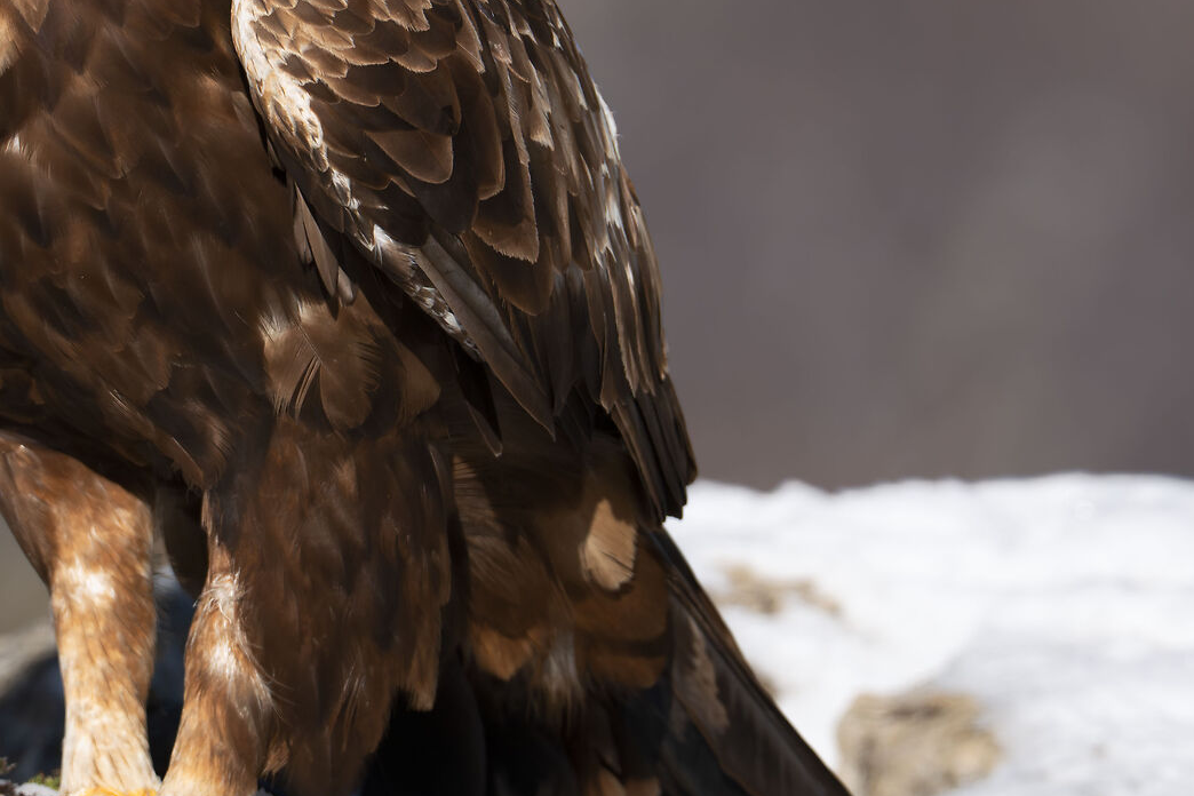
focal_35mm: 1177
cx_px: 274
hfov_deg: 1.8
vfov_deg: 1.2
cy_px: 169
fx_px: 39034
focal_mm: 512
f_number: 8
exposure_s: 1/2500
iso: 2000
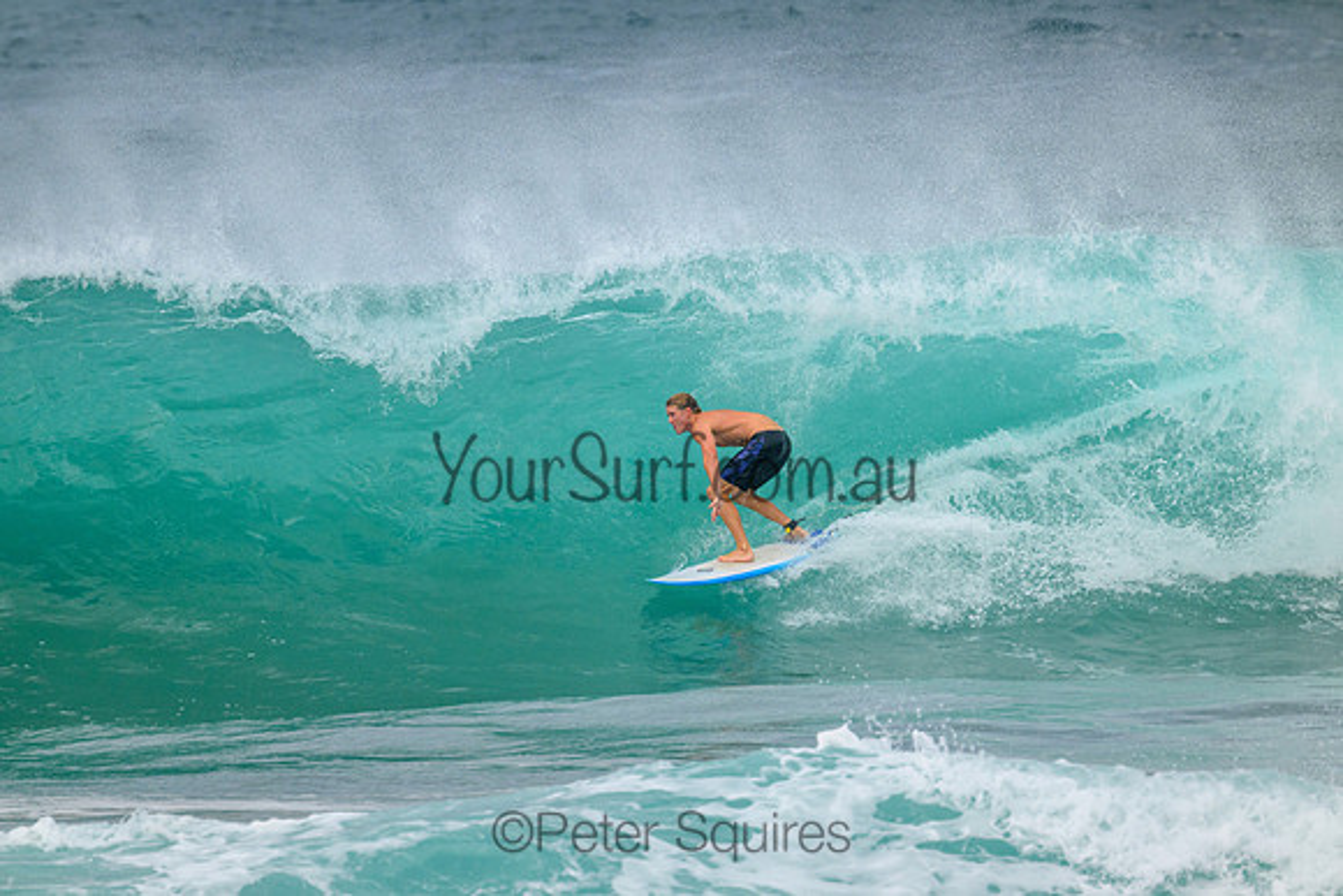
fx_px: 29850
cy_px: 448
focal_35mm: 800
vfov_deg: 1.7
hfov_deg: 2.6
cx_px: 672
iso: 1100
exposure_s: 1/2000
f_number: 11
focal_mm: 800
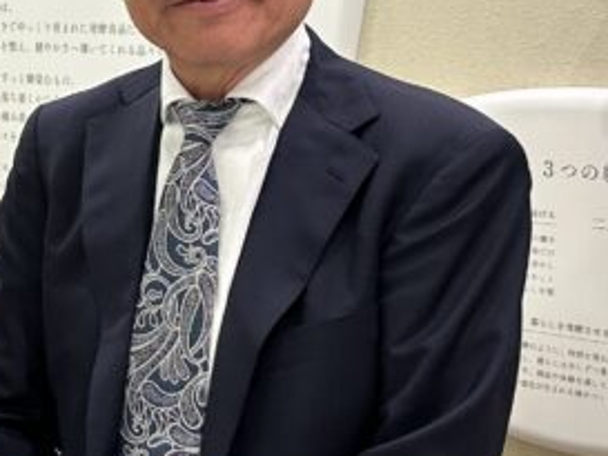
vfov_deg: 16.3
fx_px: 1581
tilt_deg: -5.0
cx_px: 40
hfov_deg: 21.2
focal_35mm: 90
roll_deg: +0.2
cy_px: 96
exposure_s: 1/120
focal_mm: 6.86
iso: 160
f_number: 1.78
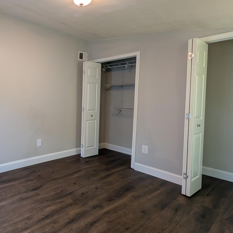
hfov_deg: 63.1
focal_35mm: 20
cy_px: 106
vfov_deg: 74.7
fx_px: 152
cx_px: 25
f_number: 1.7
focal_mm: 2.02
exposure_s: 1/120
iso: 90
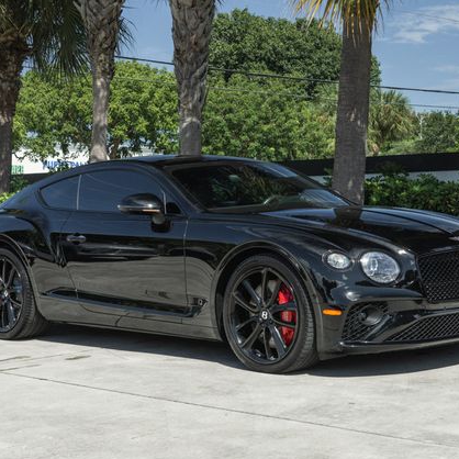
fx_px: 1095
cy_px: 233
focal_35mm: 73
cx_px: 246
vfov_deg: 23.7
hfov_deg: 23.7
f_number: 7.1
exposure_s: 1/1000
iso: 640
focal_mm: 44
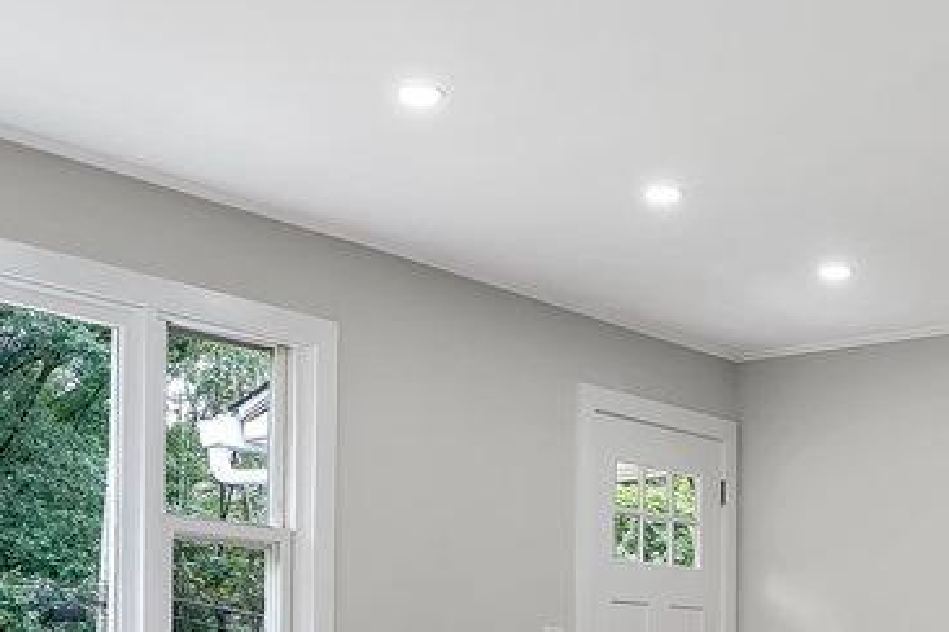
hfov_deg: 35.6
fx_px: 1476
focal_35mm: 56
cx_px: 495
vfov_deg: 22.9
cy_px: 680
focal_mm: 16
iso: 400
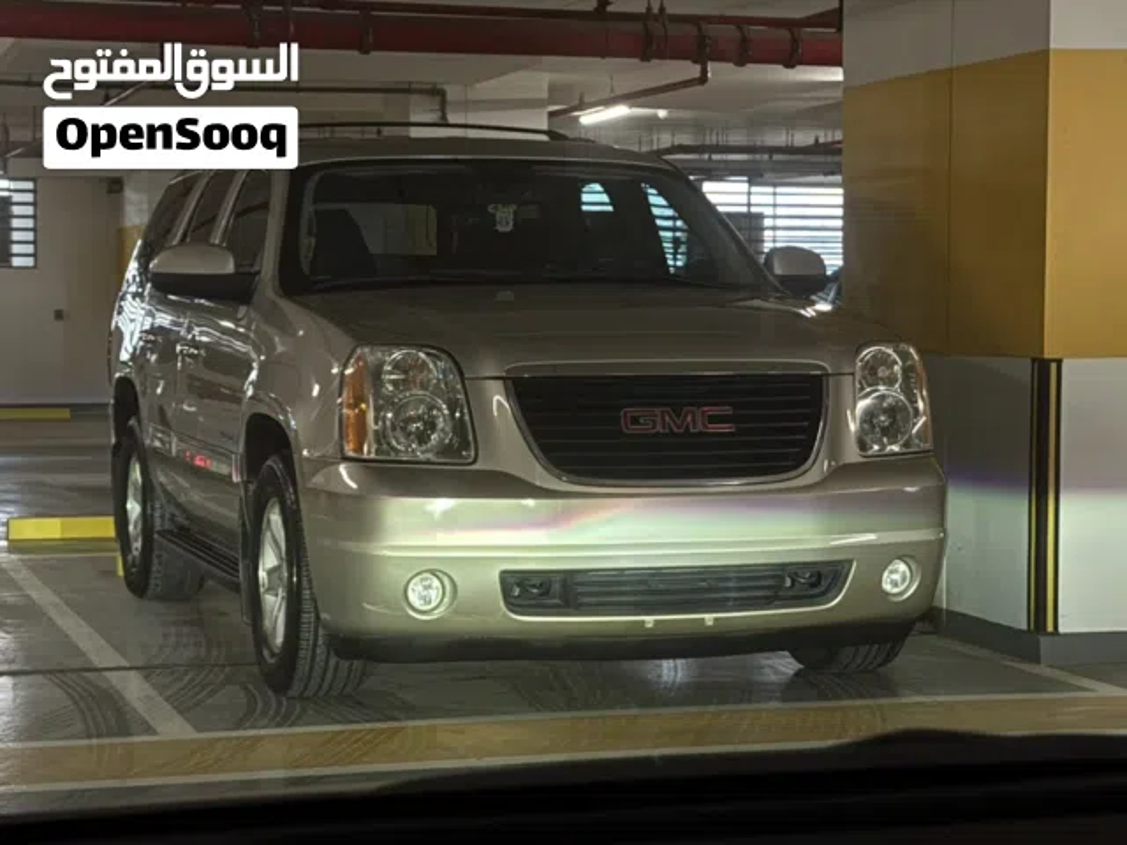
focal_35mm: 48
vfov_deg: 30.3
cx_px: 564
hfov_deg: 39.7
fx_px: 1563
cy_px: 422
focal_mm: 6.76
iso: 320
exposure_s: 1/50
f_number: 1.78
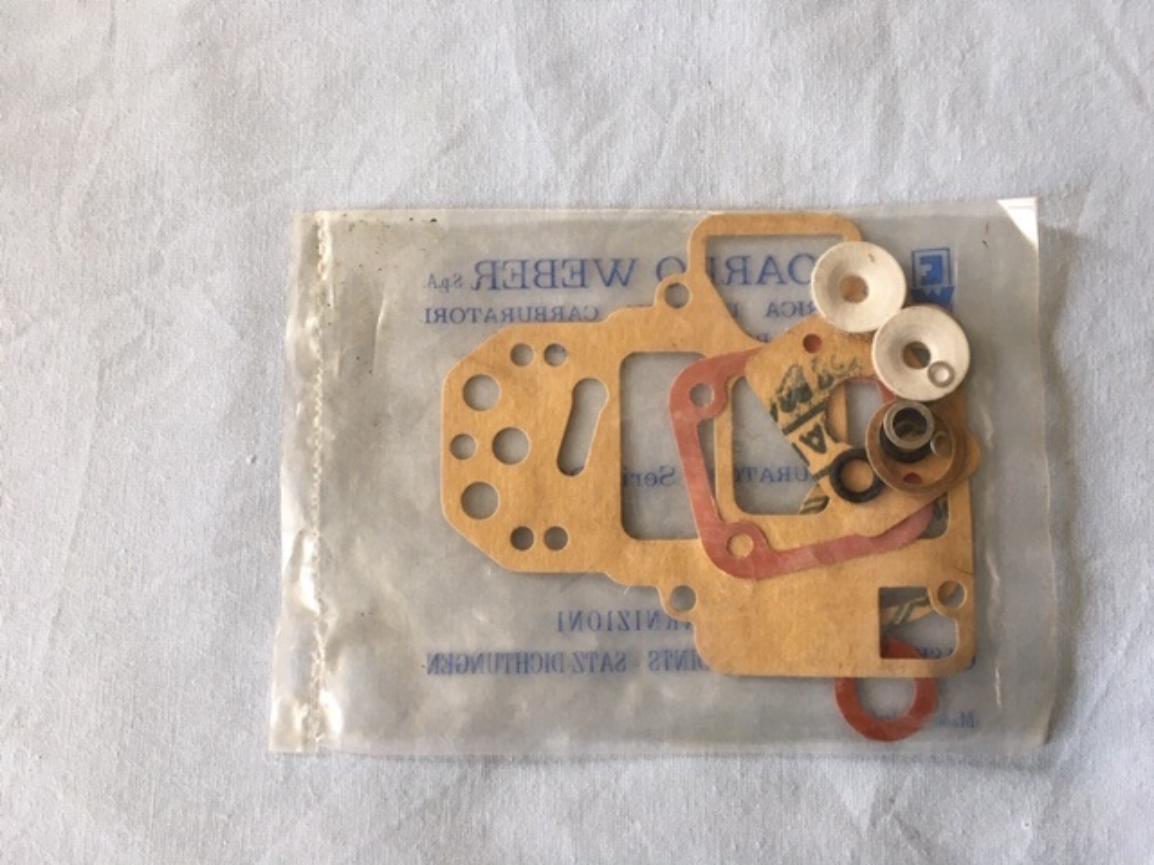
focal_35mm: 29
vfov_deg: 48.2
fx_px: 967
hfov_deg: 61.7
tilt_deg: -85.8
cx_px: 577
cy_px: 432
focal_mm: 4.15
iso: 25
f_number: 2.2
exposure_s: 1/33
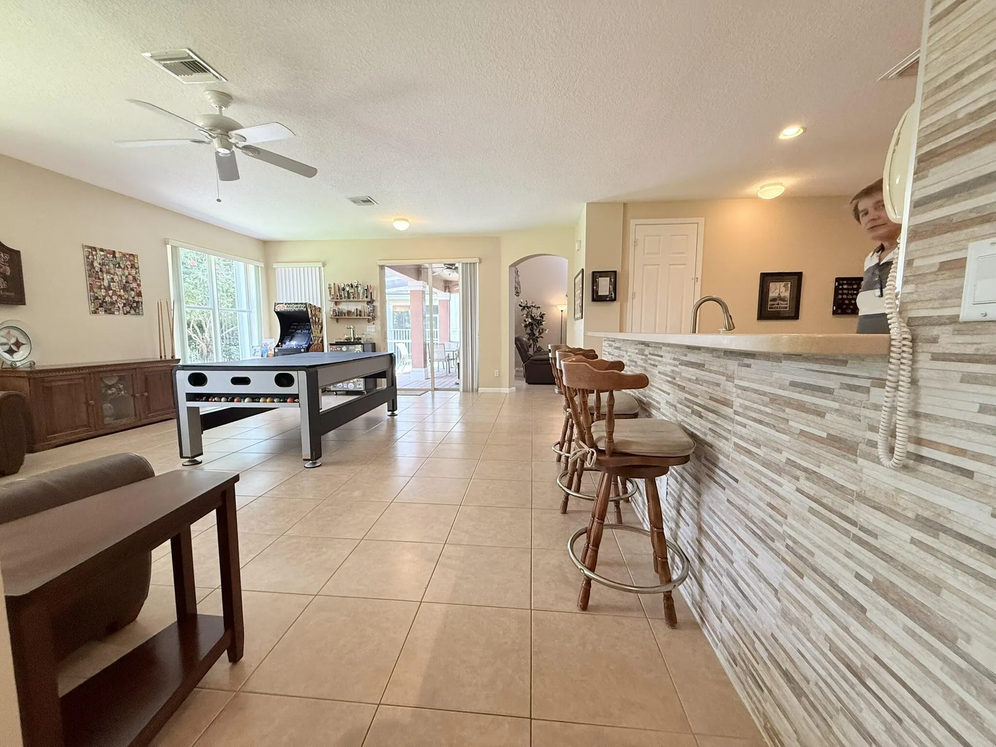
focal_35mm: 14
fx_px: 403
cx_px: 498
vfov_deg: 85.7
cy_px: 374
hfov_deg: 102.1
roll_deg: -0.1
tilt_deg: -5.8
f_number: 2.2
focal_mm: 2.22
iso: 250
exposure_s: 1/120
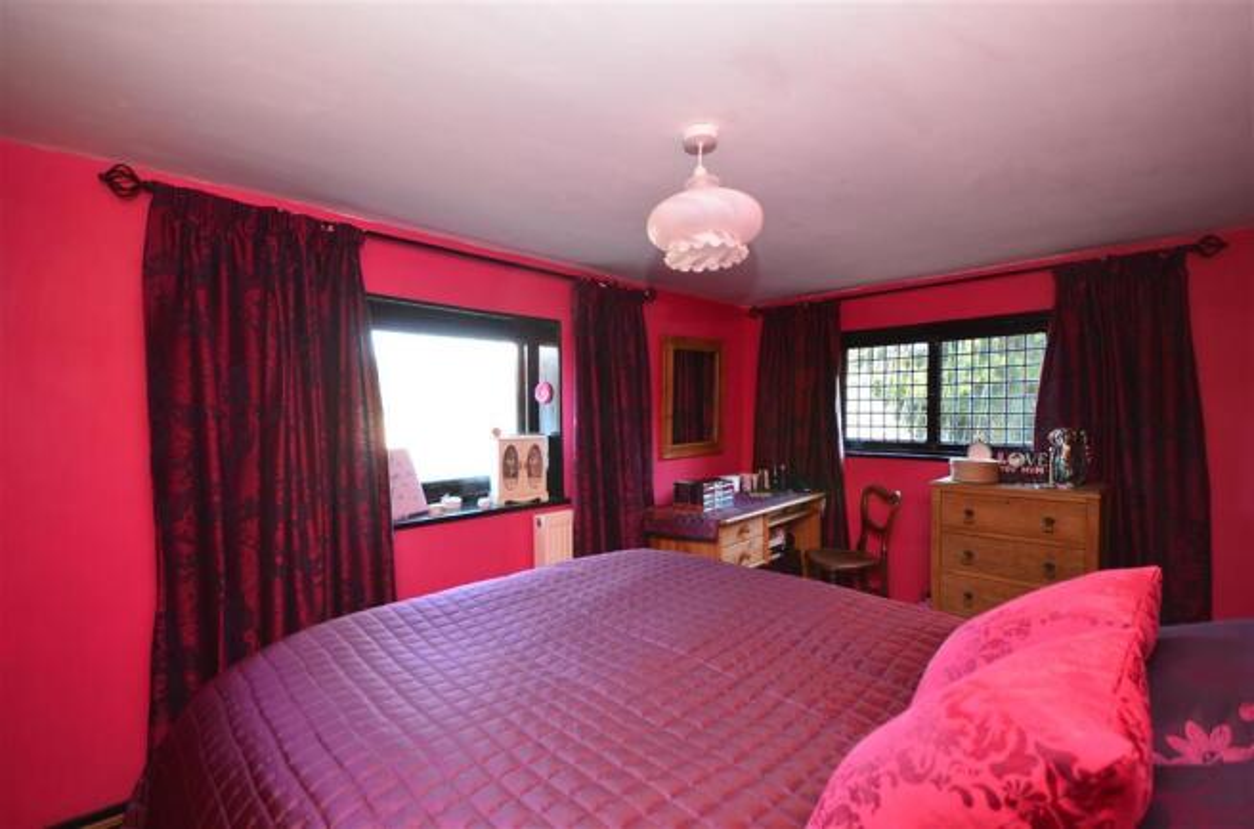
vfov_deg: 77.0
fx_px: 521
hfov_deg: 100.5
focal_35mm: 15
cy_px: 414
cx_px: 627
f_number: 4
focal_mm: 10
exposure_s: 1/6
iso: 100
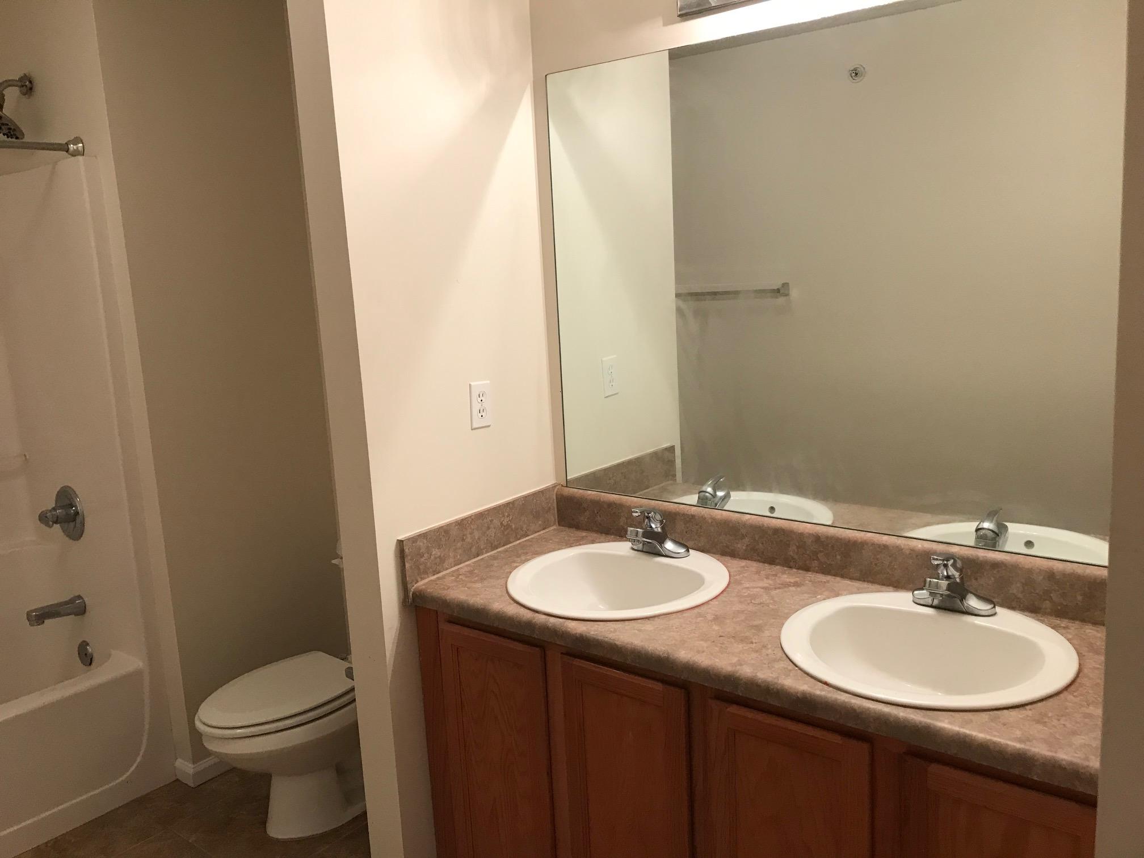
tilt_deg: -10.6
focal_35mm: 28
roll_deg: +3.5
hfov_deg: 63.4
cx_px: 572
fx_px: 925
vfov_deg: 49.7
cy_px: 429
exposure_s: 1/20
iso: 40
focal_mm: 3.99
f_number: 1.8
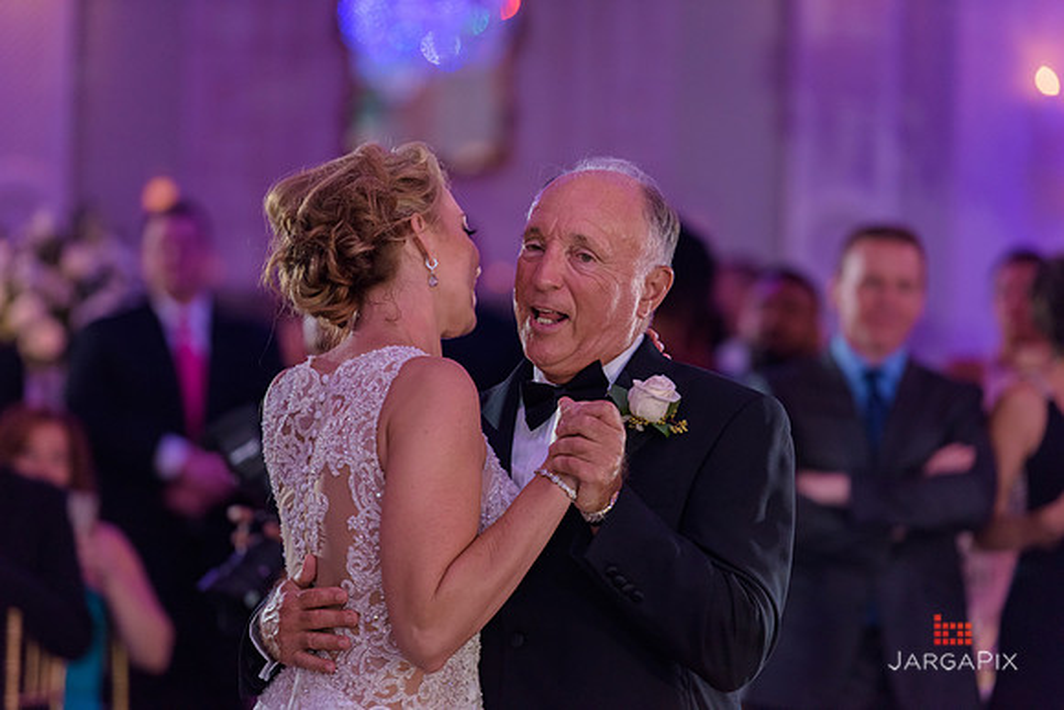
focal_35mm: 180
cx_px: 532
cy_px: 355
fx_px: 5321
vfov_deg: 7.6
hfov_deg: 11.4
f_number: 3.2
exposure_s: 1/125
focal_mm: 180
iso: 1600
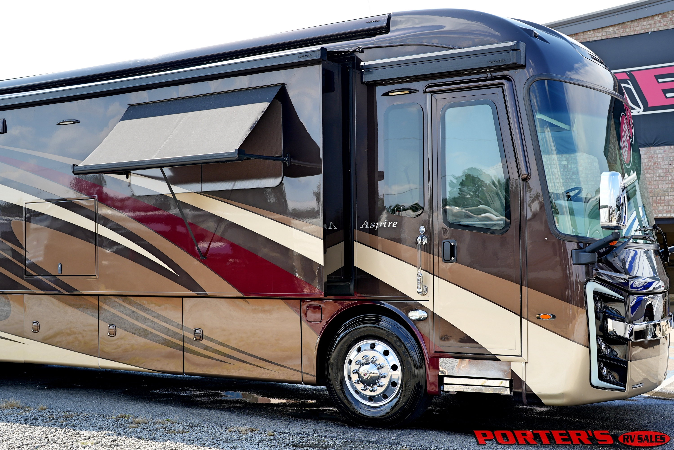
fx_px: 936
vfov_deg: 27.0
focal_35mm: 50
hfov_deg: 39.6
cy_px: 225
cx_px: 337
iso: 100
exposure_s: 1/200
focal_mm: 50
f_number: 4.5
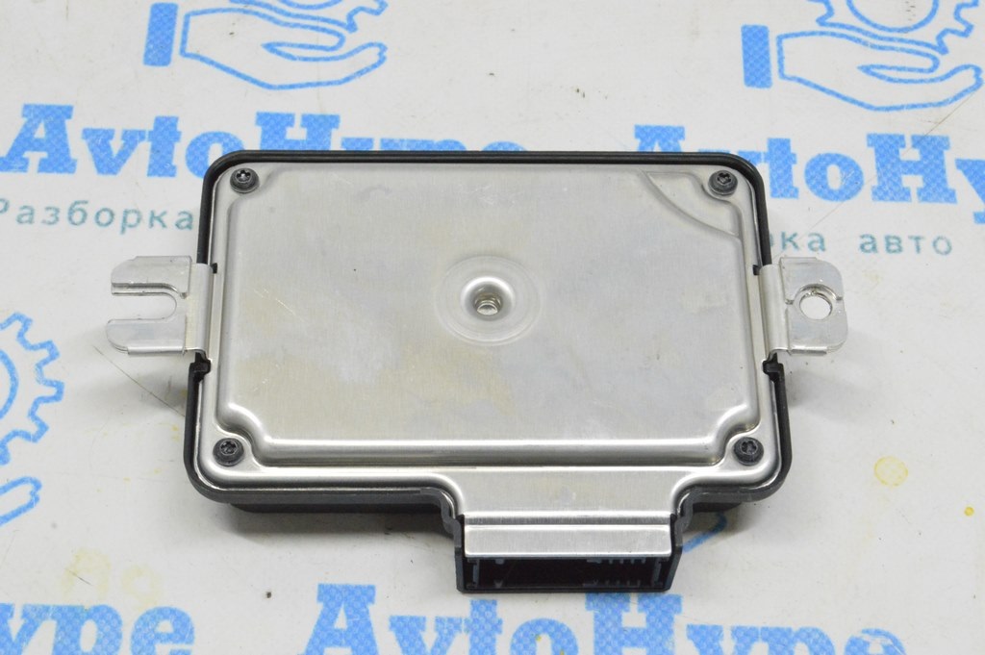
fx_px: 1968
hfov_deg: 28.1
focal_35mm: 72
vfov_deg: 18.9
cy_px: 328
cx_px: 492
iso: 6400
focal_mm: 48
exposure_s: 1/20
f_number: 20
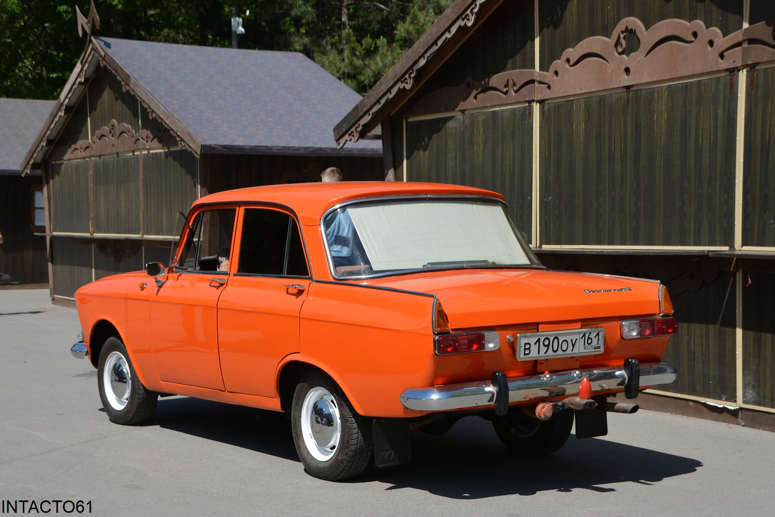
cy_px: 258
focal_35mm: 66
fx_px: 1421
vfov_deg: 20.6
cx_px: 388
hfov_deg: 30.5
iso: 400
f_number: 7.1
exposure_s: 1/1600
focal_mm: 44
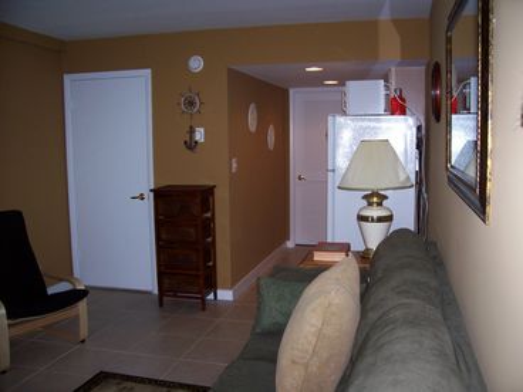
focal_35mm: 34
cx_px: 262
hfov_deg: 54.0
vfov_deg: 41.8
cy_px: 196
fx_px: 514
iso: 140
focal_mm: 5.6
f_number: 2.7
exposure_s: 1/112
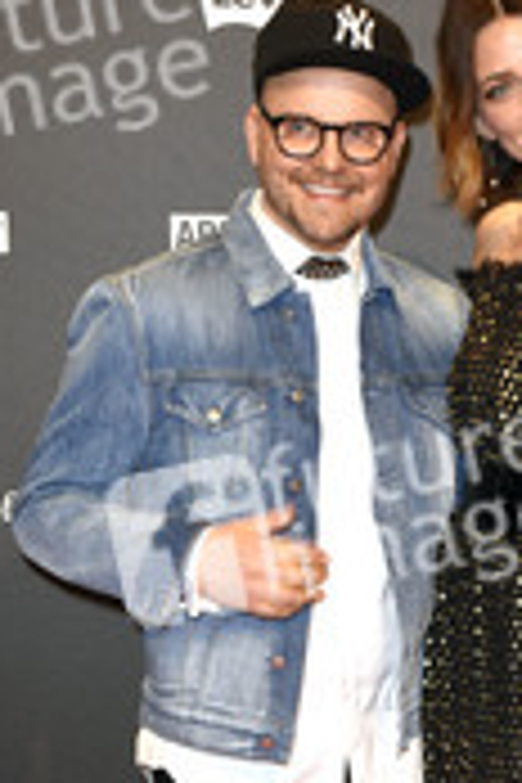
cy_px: 747
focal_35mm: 131
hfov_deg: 10.4
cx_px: 468
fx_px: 2849
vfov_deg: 15.4
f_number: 6.3
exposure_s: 1/125
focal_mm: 38
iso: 1000
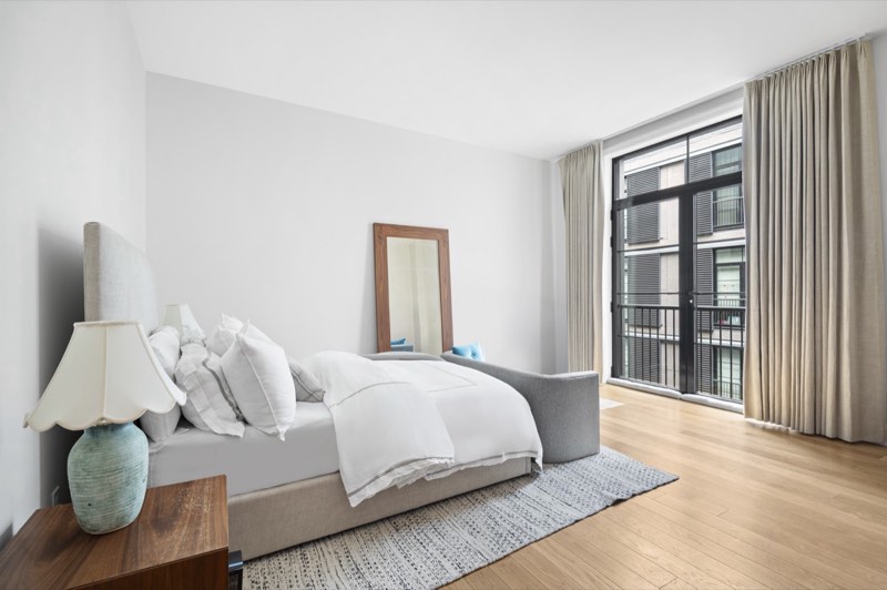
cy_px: 295
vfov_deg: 73.6
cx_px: 444
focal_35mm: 16
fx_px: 394
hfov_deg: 96.8
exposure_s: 5
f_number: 10
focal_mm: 16
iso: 500
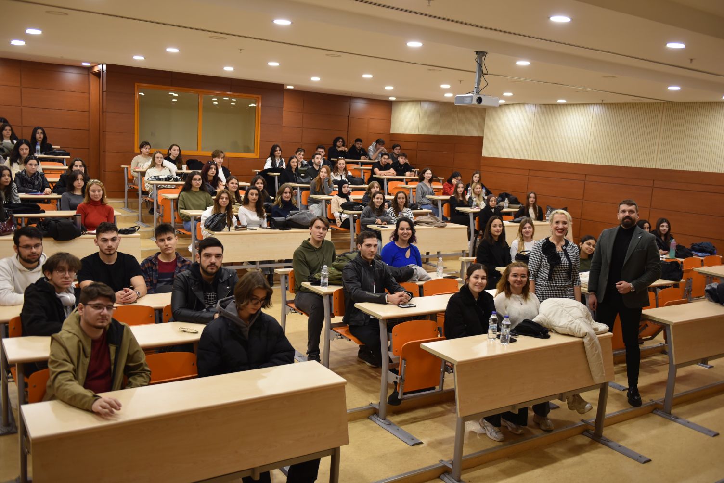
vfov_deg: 41.1
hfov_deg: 58.7
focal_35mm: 32
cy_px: 242
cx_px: 362
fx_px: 644
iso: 800
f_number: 2.8
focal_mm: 32
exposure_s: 1/50
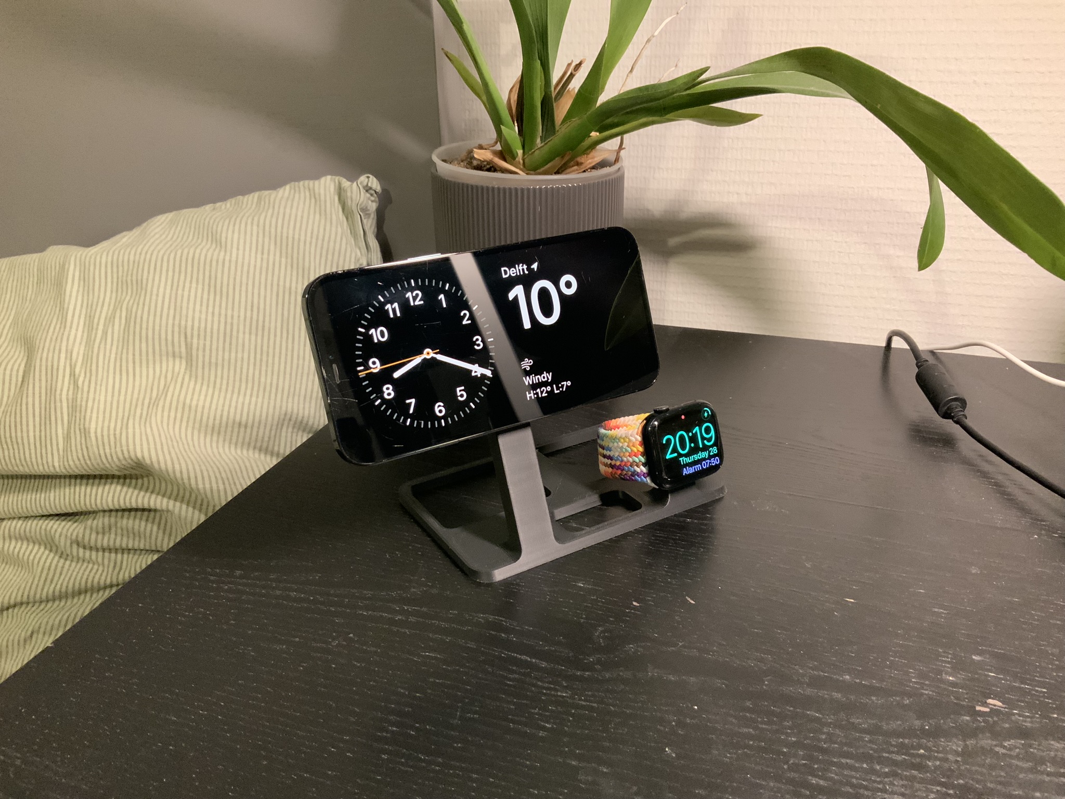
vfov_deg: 48.2
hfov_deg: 61.7
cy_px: 400
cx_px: 532
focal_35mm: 29
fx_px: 892
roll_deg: +0.1
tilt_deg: -24.9
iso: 320
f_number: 1.8
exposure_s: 1/40
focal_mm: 3
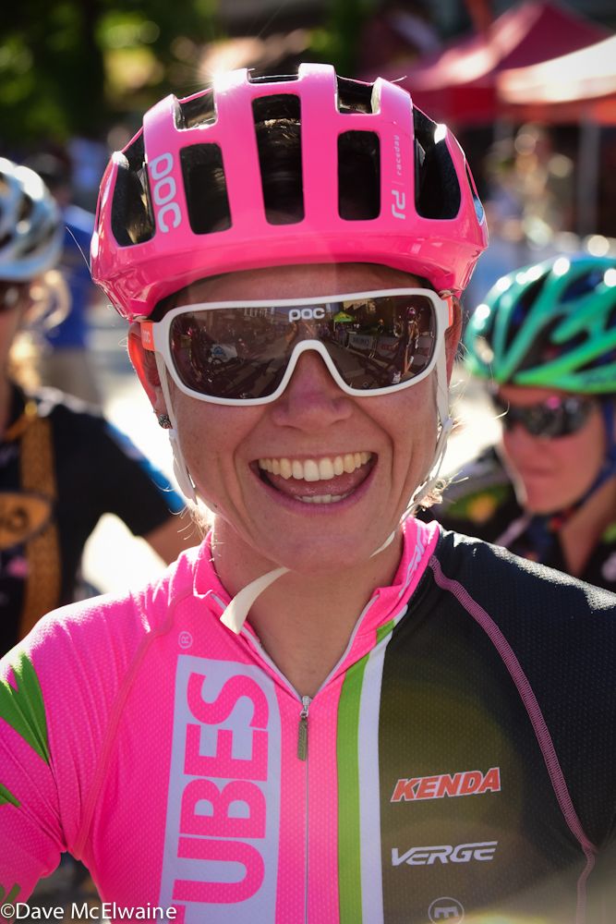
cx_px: 308
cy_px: 462
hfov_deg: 15.2
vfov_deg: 22.6
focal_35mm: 90
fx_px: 2309
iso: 1600
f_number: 3.5
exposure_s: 1/1000
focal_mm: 90
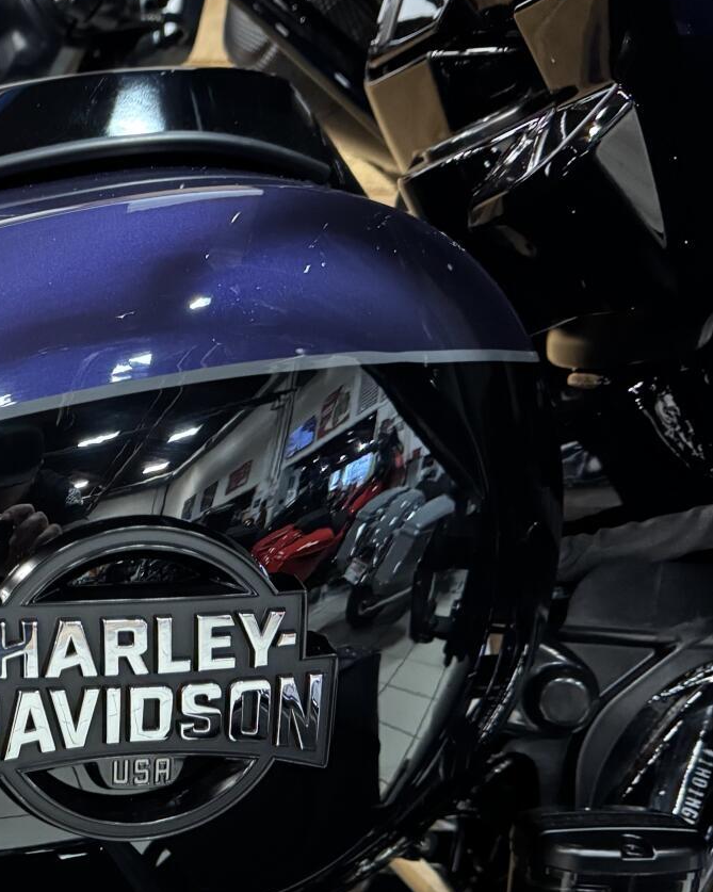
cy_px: 596
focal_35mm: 56
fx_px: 1478
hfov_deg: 24.4
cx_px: -158
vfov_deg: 33.3
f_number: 1.78
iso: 800
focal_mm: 6.76
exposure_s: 1/40
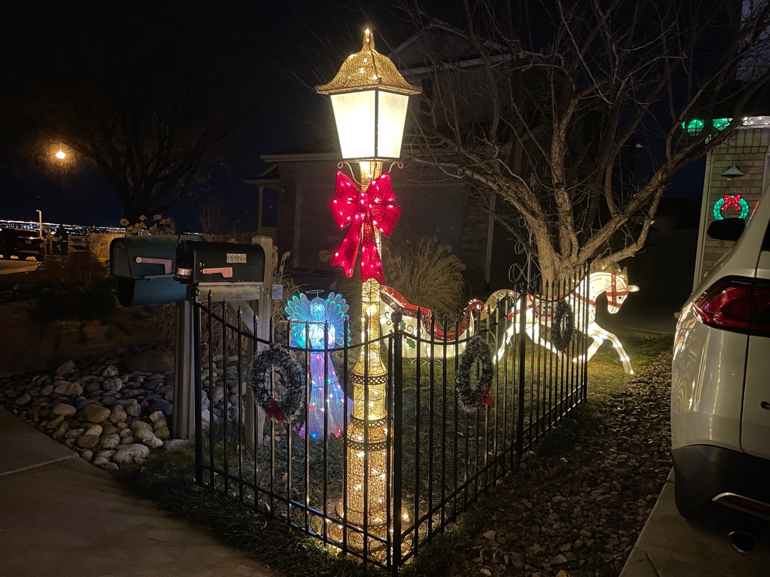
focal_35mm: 26
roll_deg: -3.0
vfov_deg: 53.1
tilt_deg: -3.9
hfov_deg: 67.3
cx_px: 385
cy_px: 288
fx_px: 578
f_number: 1.6
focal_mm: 4.2
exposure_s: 1/12
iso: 500
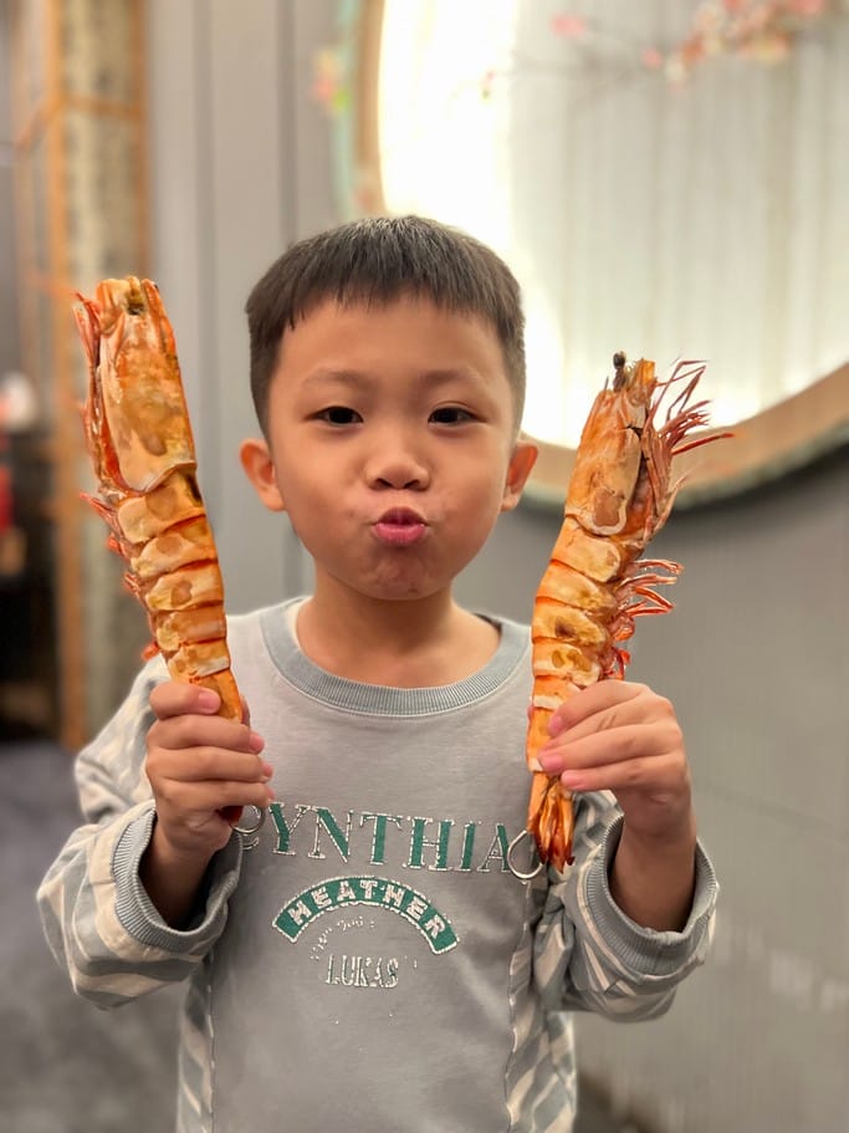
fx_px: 850
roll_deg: -0.3
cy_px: 566
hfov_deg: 53.1
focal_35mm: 26
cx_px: 424
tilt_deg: -4.4
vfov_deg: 67.3
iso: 400
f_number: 1.5
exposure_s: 1/60
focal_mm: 5.7
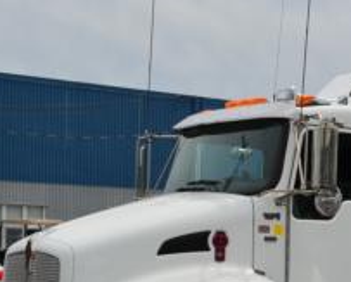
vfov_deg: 14.4
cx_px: 488
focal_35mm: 106
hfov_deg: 16.8
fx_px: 1103
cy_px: 267
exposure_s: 1/400
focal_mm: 24
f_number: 10
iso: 200
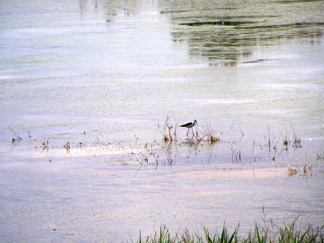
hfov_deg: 5.2
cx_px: 162
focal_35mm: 380
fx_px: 3557
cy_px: 122
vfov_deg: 3.9
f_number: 5
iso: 64
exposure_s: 1/640
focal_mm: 63
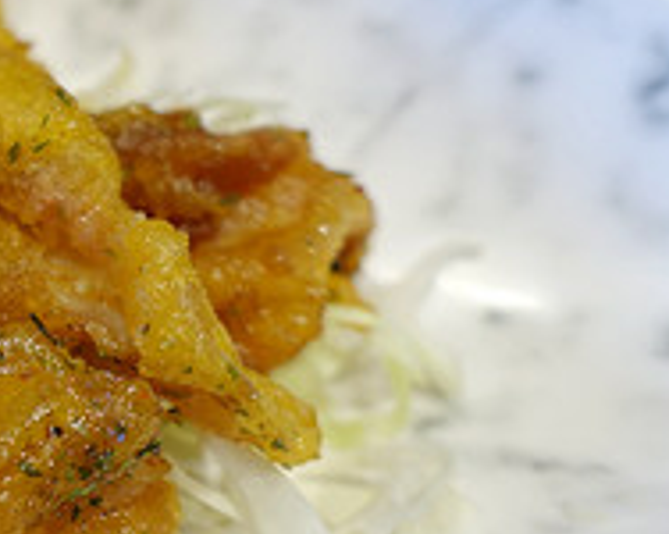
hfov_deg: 21.3
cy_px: 142
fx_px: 1424
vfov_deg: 21.1
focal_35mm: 72
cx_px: -391
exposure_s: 1/60
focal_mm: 8.8
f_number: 2.8
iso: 125
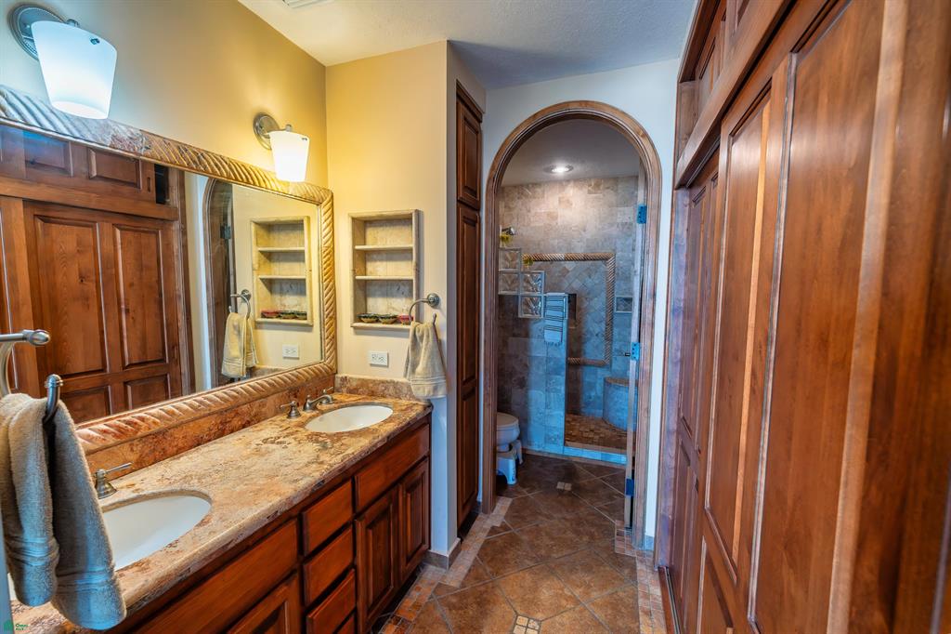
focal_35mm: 14
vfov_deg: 81.2
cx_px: 476
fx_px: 370
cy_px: 317
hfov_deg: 104.3
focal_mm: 14
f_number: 4
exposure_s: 1/90
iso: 800
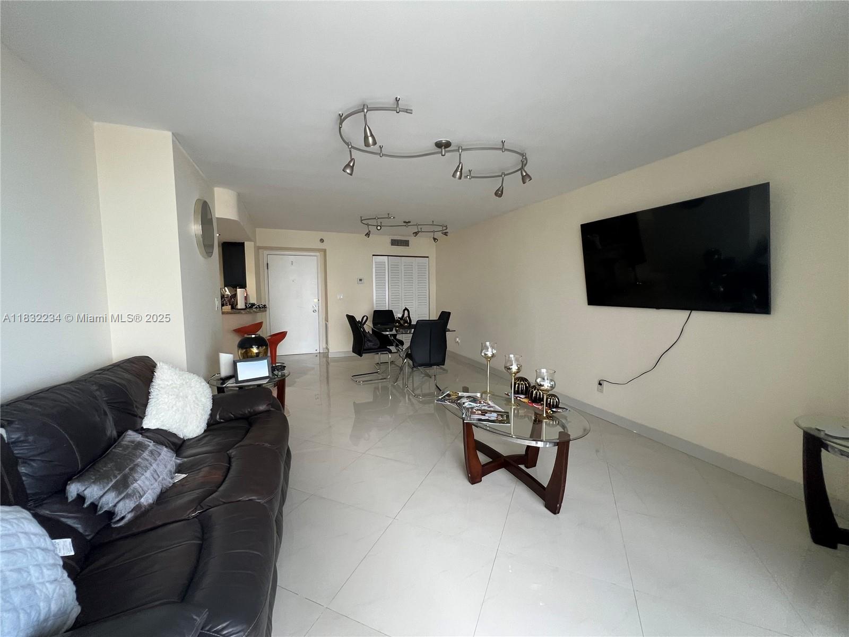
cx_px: 424
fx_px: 319
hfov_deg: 106.2
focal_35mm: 13
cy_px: 318
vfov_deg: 89.9
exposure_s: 1/99
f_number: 1.8
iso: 200
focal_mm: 1.57
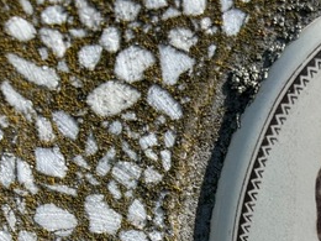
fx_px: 742
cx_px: 433
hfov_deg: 21.7
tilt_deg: -16.0
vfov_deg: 16.6
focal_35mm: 80
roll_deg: +3.9
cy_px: 370
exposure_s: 1/3571
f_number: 1.5
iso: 50
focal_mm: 5.7
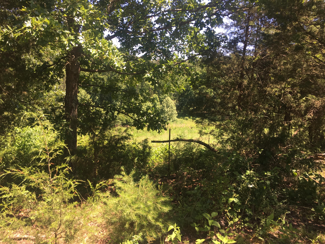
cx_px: 162
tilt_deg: -7.2
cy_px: 122
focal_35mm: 29
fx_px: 272
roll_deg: -1.3
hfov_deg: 61.7
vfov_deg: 48.2
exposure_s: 1/310
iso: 25
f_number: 2.2
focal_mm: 4.15
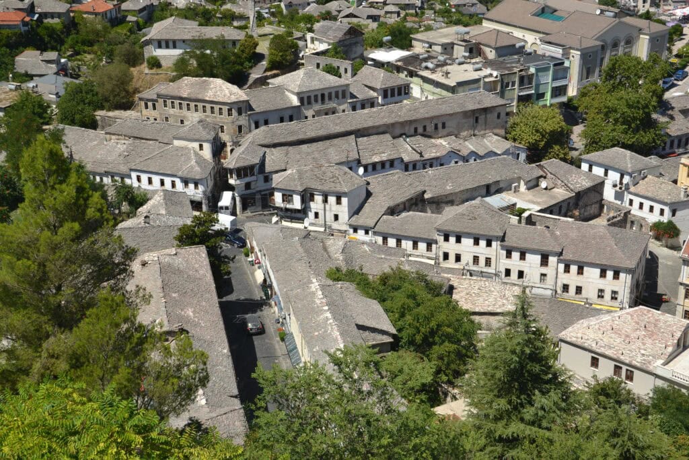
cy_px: 230
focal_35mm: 52
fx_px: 1005
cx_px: 344
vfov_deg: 25.8
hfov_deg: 37.8
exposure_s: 1/160
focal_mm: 35
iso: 100
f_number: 6.3
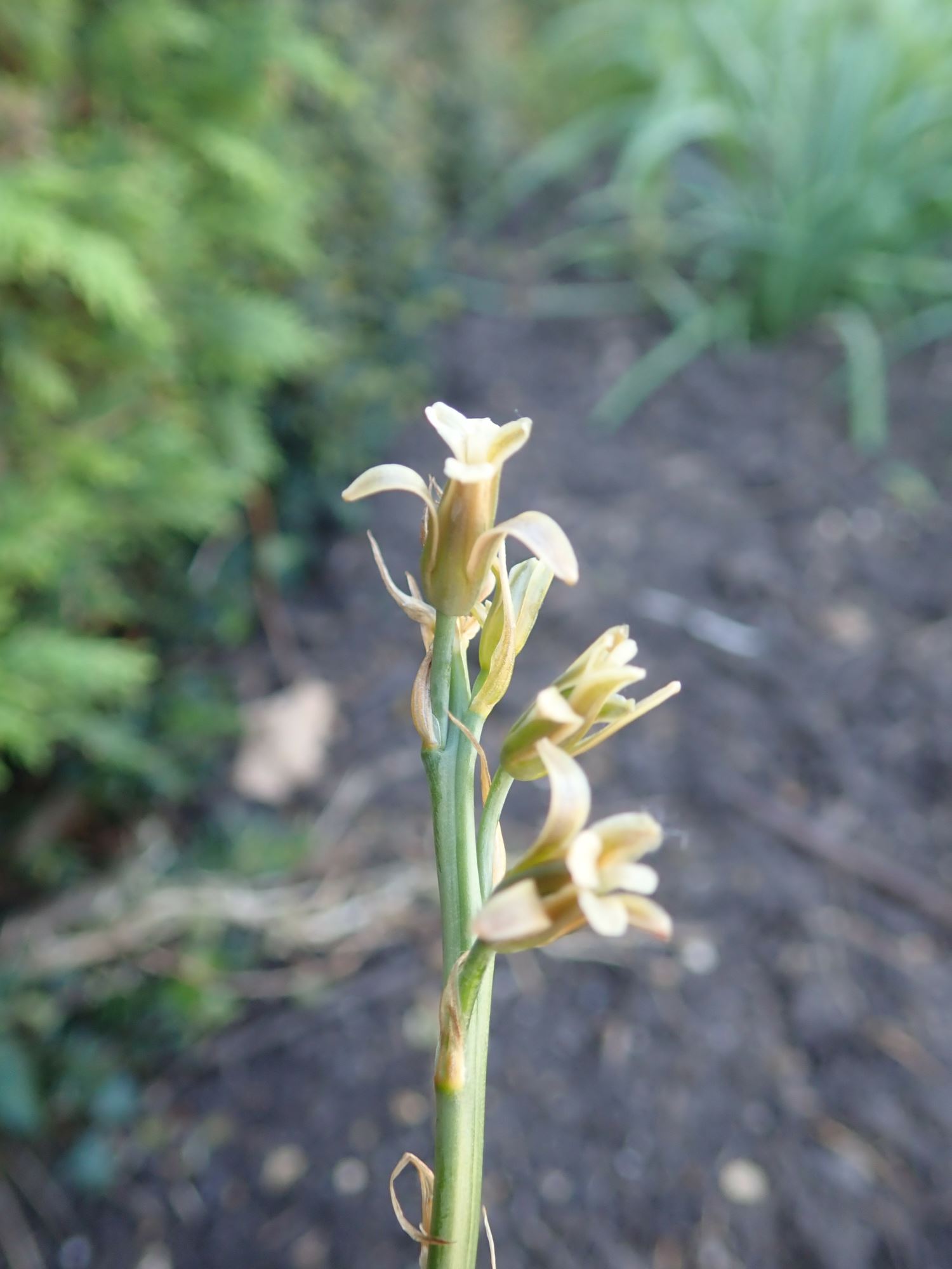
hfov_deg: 46.8
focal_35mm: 30
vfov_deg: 60.0
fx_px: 1100
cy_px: 634
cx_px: 476
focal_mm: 5.5
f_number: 2.3
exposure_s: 1/125
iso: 160
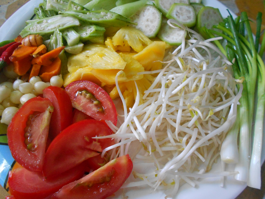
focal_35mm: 29
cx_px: 132
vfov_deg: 48.2
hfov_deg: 61.7
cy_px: 100
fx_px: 222
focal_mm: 5.3
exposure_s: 1/30
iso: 400
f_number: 3.4
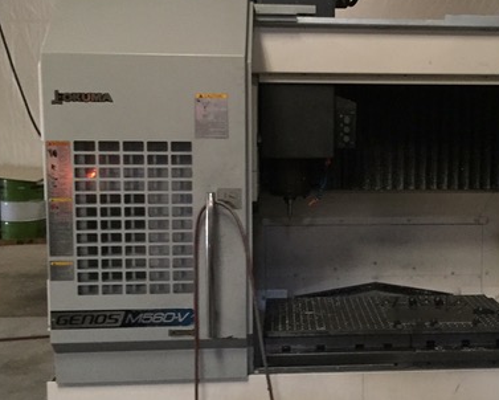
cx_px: 348
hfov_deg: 38.2
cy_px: 193
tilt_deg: -6.0
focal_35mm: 48
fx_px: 709
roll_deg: -1.2
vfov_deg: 31.5
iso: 400
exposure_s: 1/15
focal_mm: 4.15
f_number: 2.2
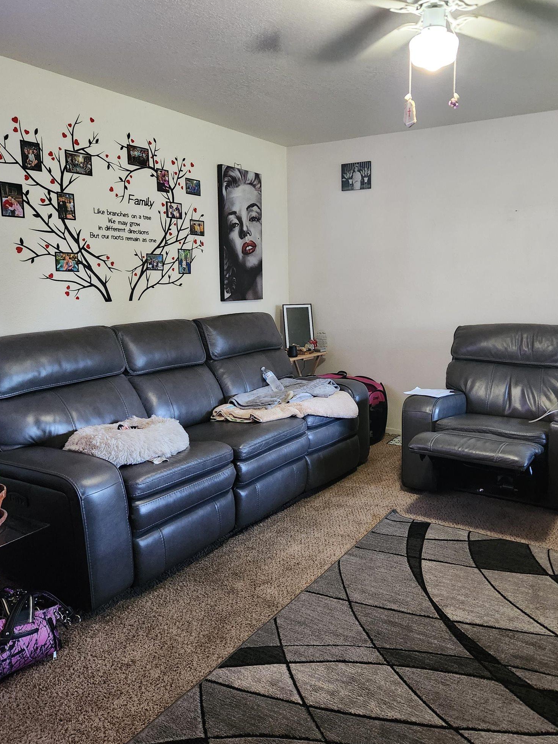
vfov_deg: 65.3
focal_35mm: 27
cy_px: 352
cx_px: 318
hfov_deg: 51.2
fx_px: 580
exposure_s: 1/120
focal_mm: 5.4
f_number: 1.8
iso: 800
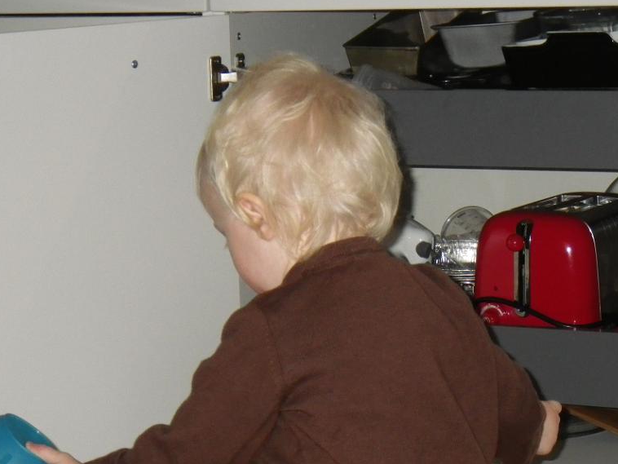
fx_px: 1857
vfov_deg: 14.2
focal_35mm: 104
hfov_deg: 18.9
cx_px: 333
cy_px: 218
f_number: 4.8
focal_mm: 13.7
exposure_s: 1/100
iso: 400
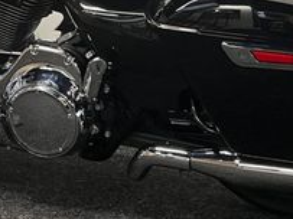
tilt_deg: -2.8
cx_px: 98
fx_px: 694
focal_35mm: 82
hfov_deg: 23.7
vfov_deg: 17.3
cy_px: -32
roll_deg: -0.3
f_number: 1.6
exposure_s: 1/50
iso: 80
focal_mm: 5.1
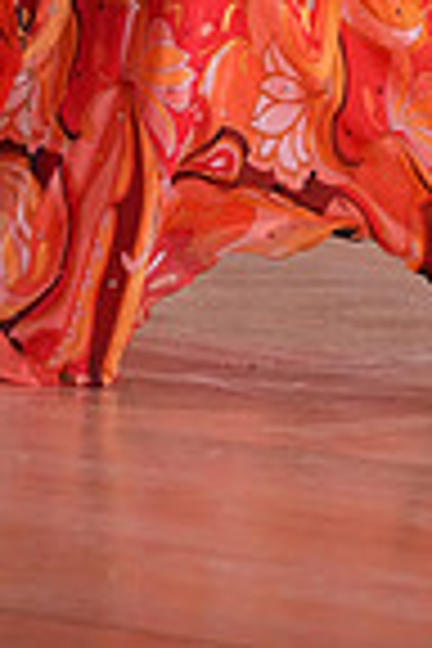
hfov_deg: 4.3
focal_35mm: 319
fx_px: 5742
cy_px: -652
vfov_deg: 6.3
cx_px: 475
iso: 2000
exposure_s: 1/400
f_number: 4
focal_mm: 79
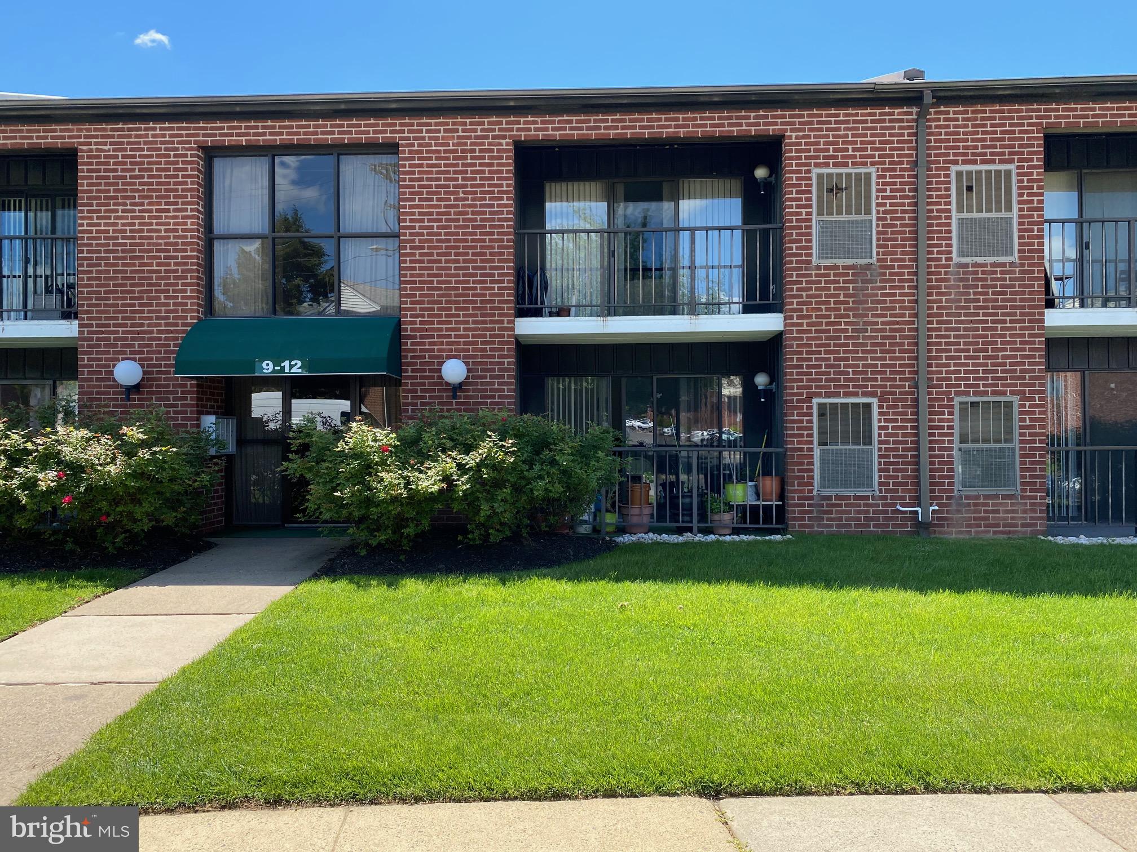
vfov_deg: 53.1
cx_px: 568
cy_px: 426
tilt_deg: -0.4
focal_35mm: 26
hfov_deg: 67.3
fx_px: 854
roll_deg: +2.2
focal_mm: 4.25
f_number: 1.8
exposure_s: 1/852
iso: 32
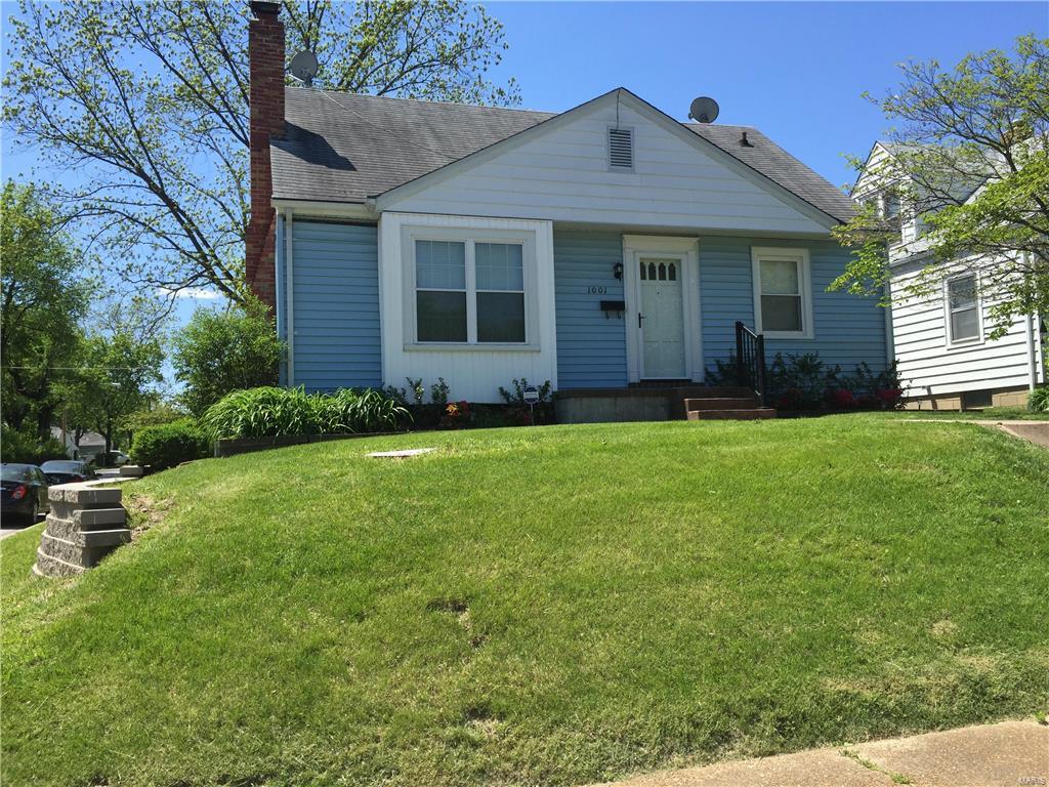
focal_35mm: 29
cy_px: 394
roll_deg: +1.2
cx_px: 524
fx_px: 879
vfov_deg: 48.2
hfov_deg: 61.7
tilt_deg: +5.7
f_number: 2.2
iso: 32
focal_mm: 4.15
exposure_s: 1/1364
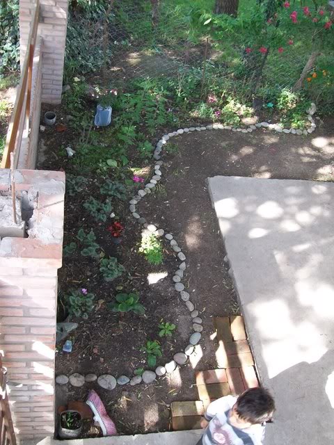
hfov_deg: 39.7
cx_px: 167
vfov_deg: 51.4
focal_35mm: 36
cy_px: 222
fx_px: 463
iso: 200
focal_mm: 6
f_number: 2.7
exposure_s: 1/100
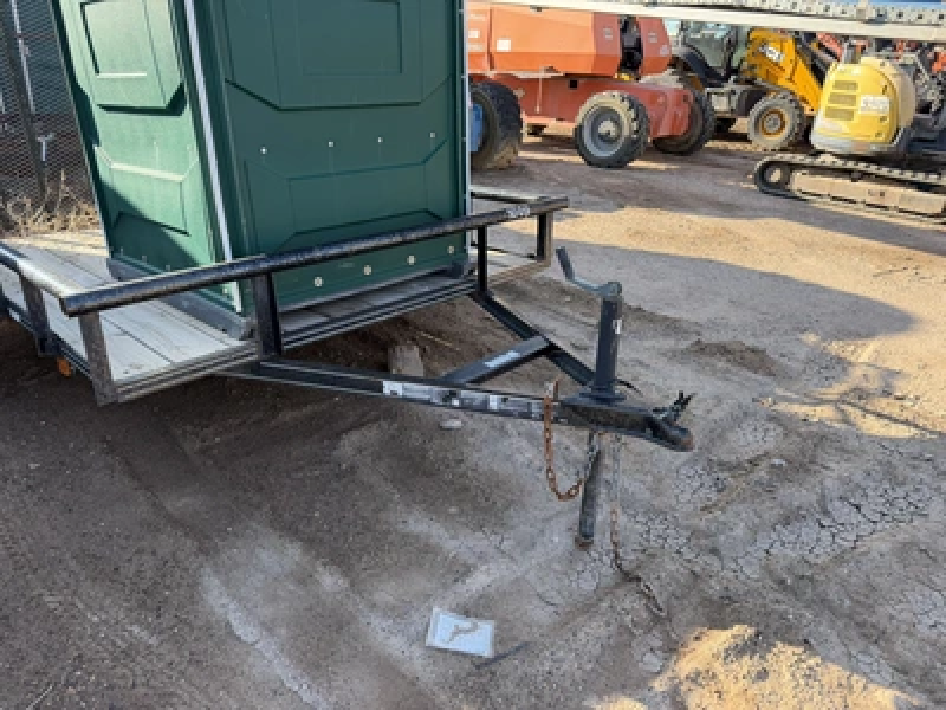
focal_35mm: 24
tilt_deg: -22.3
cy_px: 355
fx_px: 656
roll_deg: -0.7
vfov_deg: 56.8
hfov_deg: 71.6
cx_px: 473
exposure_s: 1/1174
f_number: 1.78
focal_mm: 6.76
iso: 100
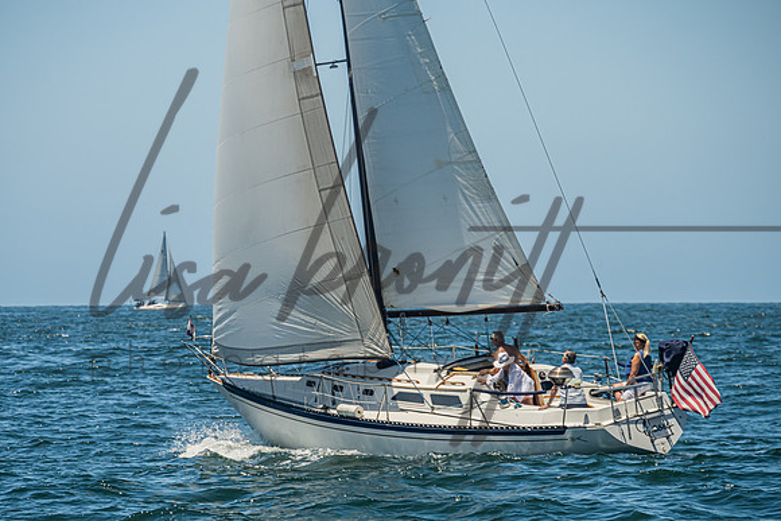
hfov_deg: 9.3
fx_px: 4789
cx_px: 352
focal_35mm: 221
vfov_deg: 6.2
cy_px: 325
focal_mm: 175
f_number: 6.3
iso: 320
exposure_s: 1/1250
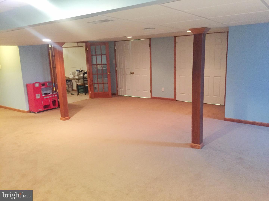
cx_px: 134
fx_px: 225
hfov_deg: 61.7
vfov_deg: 48.2
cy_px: 100
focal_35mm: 29
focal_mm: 4.15
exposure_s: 1/15
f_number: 2.2
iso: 320
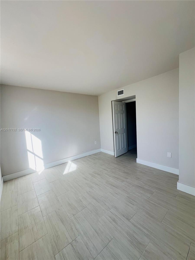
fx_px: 98
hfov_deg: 89.9
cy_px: 130
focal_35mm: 13
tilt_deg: -4.1
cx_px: 98
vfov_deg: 106.2
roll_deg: +3.7
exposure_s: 1/159
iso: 32
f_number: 1.8
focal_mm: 1.57
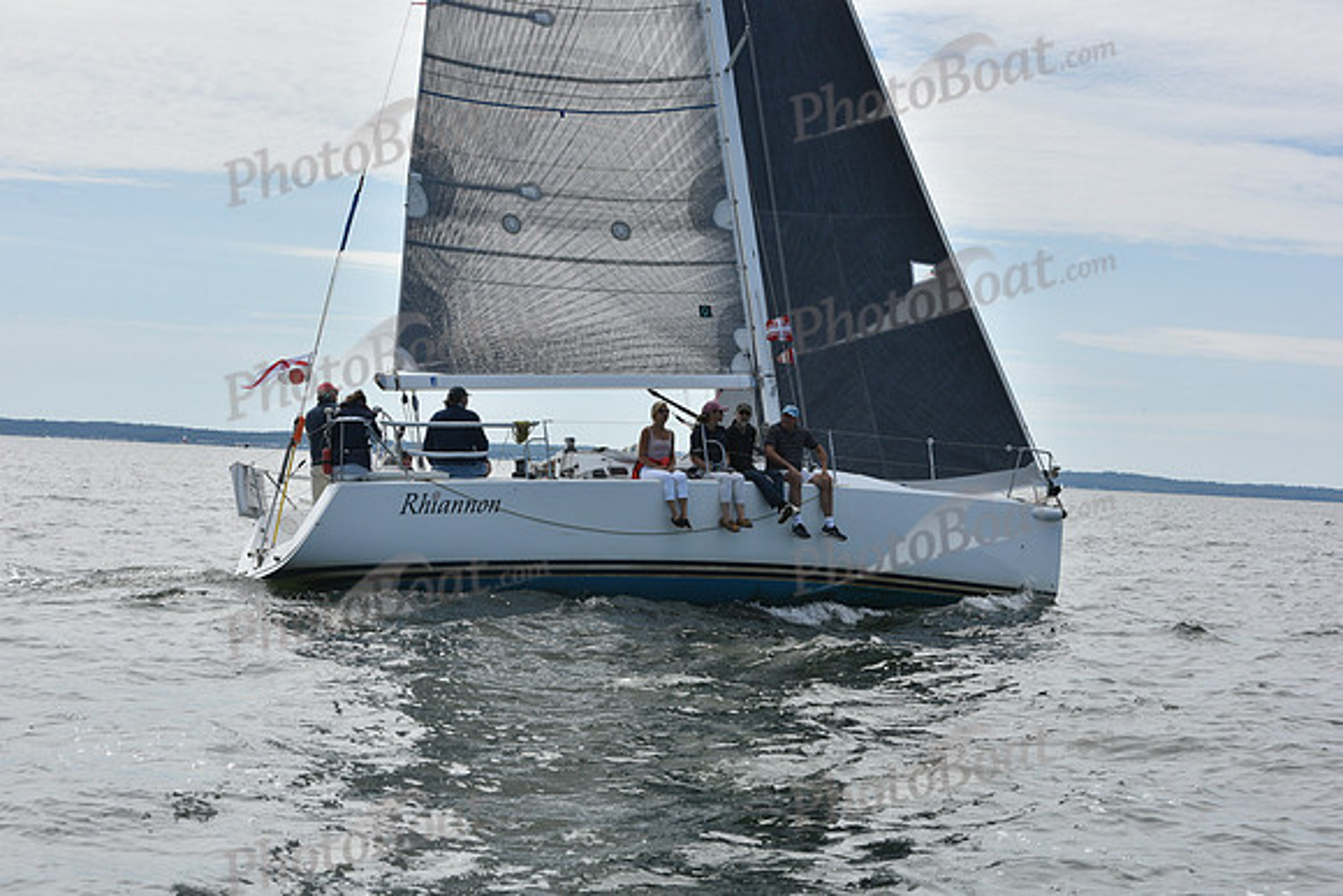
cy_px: 448
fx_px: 2612
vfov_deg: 19.5
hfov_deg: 28.8
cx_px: 672
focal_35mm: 70
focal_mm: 70
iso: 320
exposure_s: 1/1000
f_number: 10
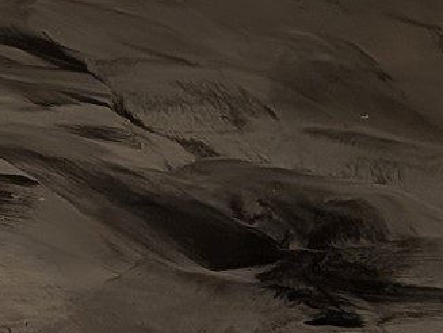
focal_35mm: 150
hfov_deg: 10.4
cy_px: -363
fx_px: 1922
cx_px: -782
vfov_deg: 9.2
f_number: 1.68
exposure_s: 1/40
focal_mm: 6.9
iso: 43
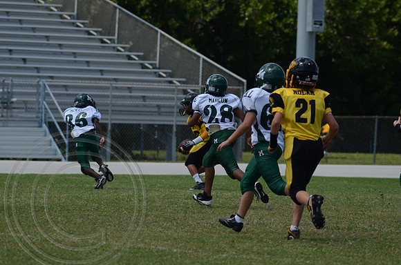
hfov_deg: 6.9
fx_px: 3334
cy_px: 132
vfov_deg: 4.6
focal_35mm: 300
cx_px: 200
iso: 200
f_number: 6.3
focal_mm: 200
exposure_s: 1/1000
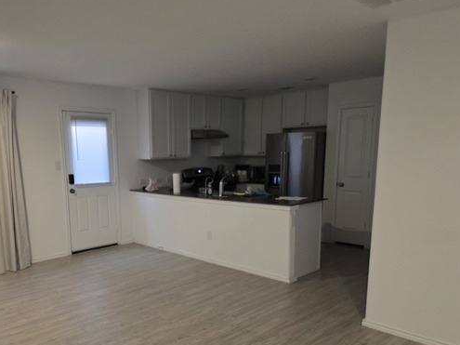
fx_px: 412
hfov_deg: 57.6
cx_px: 171
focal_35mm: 31
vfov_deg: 44.8
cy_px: 227
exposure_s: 1/120
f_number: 1.7
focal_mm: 6.25
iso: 500
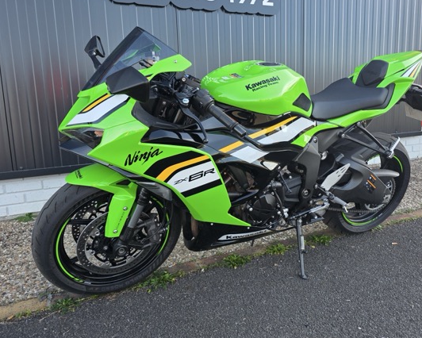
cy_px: 154
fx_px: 337
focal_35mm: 27
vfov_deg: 53.1
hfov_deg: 64.0
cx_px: 215
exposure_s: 1/359
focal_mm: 6.3
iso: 64
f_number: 1.7
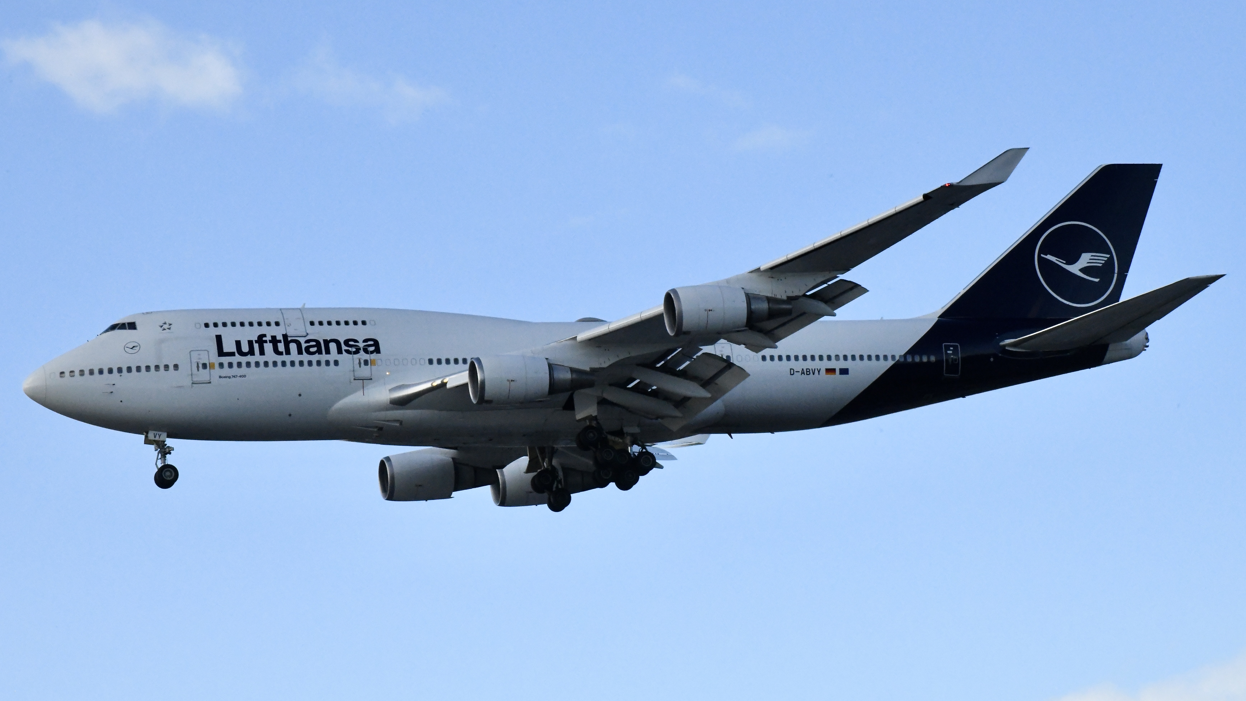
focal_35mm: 142
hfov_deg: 15.1
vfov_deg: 8.5
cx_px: 623
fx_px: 4691
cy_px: 318
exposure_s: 1/1000
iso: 6400
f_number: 36
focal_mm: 135
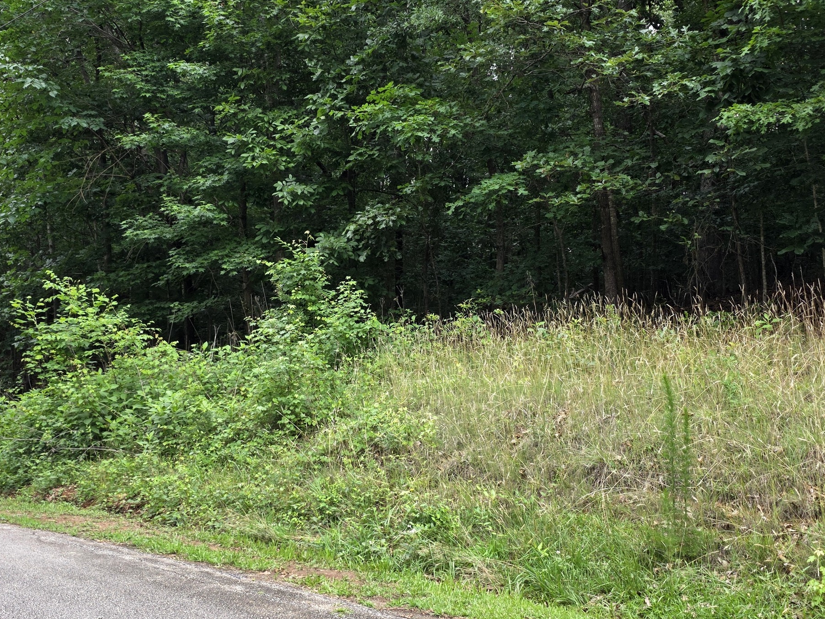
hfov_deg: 47.8
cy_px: 261
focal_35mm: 39
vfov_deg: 36.7
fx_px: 929
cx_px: 394
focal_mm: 6.3
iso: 50
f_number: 1.7
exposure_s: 1/180
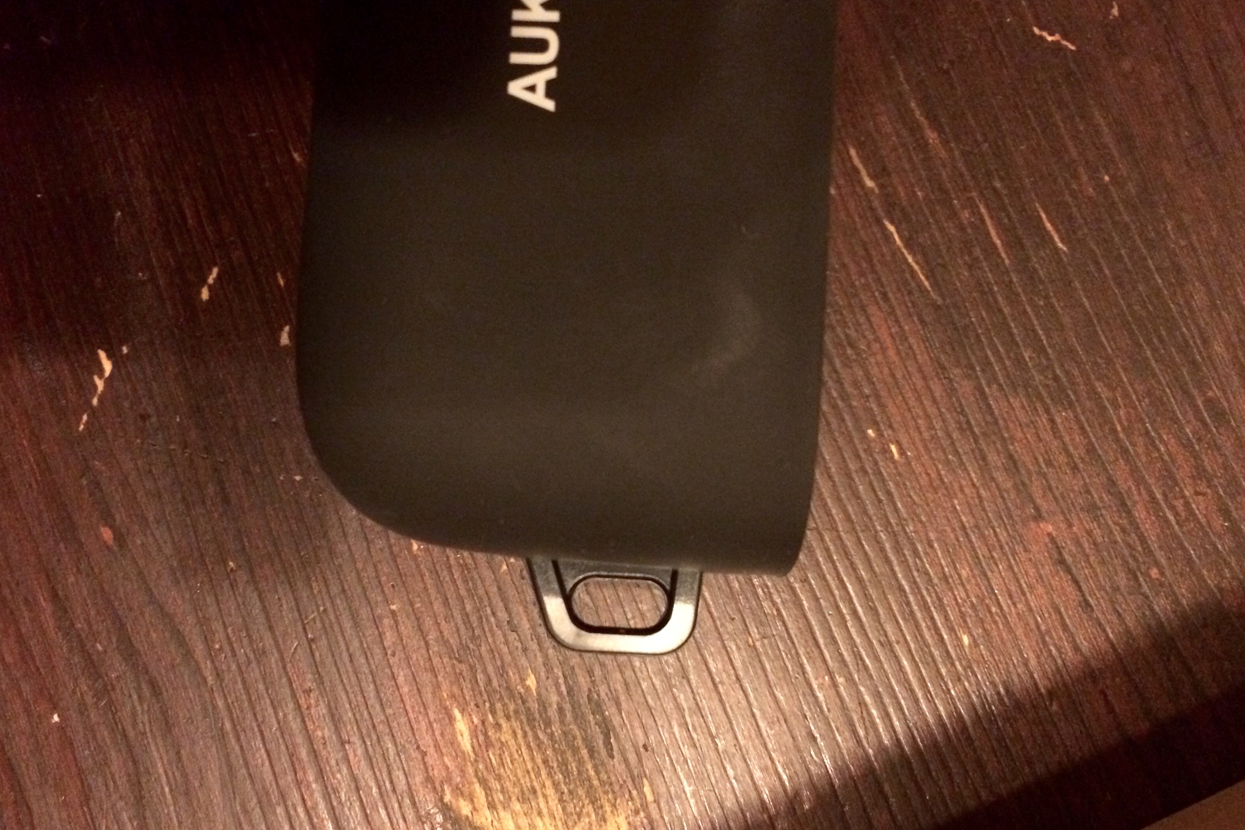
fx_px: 1072
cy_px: 426
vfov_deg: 42.3
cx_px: 630
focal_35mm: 31
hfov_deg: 60.3
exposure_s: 1/17
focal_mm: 4.15
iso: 400
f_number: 2.2
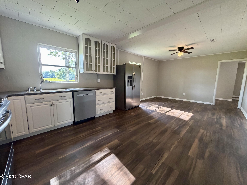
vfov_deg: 85.7
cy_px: 92
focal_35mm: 14
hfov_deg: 102.1
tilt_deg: -7.0
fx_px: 100
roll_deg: -1.4
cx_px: 124
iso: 250
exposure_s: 1/120
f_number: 2.2
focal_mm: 2.22
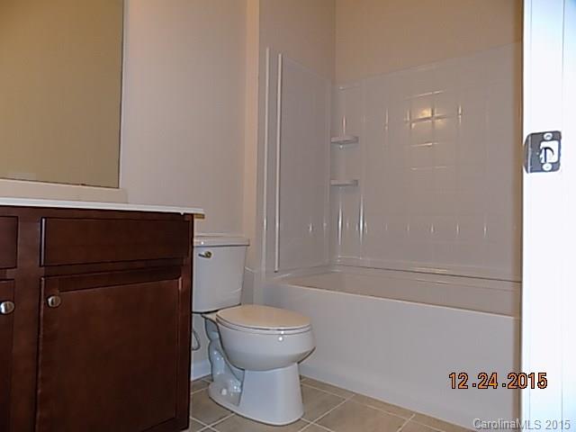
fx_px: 383
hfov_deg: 73.9
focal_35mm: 23
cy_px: 216
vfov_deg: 58.9
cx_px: 288
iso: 200
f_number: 3.1
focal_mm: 4
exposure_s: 1/30
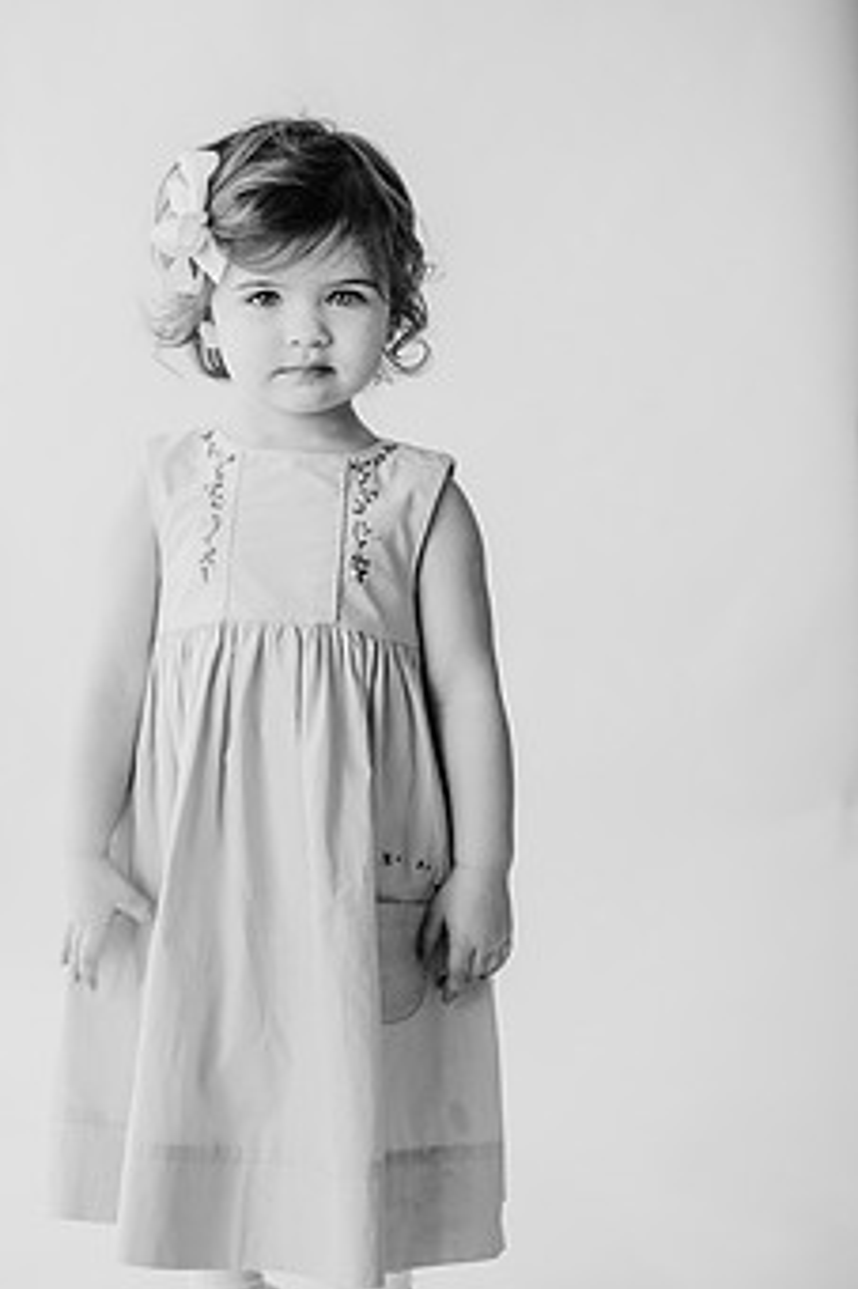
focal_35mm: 66
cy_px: 662
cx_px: 295
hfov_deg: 20.5
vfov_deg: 30.5
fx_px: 2362
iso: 320
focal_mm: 50
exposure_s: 1/500
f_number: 2
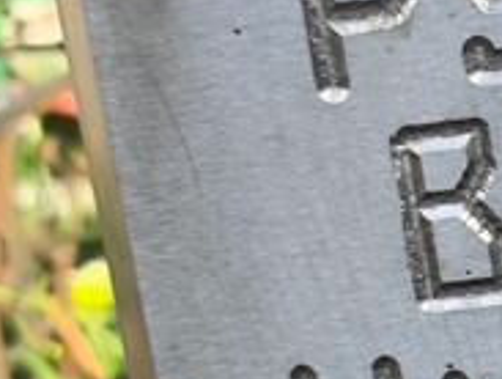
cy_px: 266
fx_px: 3168
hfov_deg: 8.7
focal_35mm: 218
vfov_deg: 6.8
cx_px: 860
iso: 50
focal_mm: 4.71
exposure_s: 1/463
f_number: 1.7
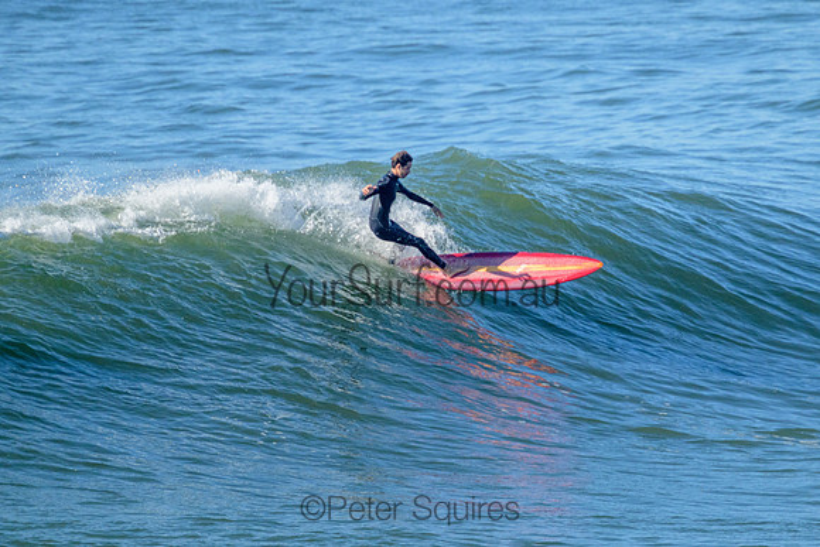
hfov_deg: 2.1
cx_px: 507
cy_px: 246
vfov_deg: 1.4
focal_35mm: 990
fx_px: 22558
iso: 1600
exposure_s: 1/2000
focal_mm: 800
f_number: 11
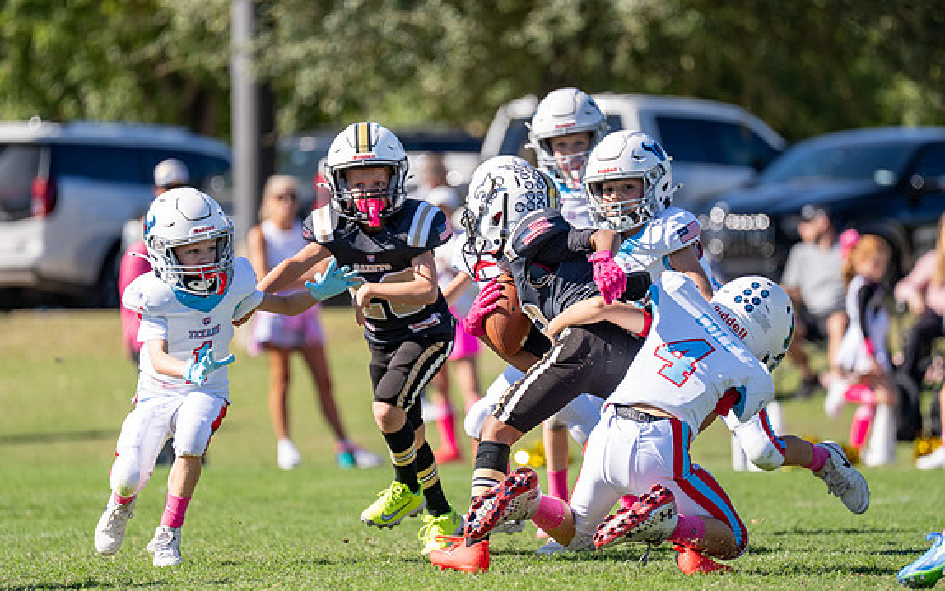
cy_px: 298
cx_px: 486
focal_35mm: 321
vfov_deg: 4.1
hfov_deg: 6.5
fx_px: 8269
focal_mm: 200
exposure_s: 1/2000
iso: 160
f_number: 2.8
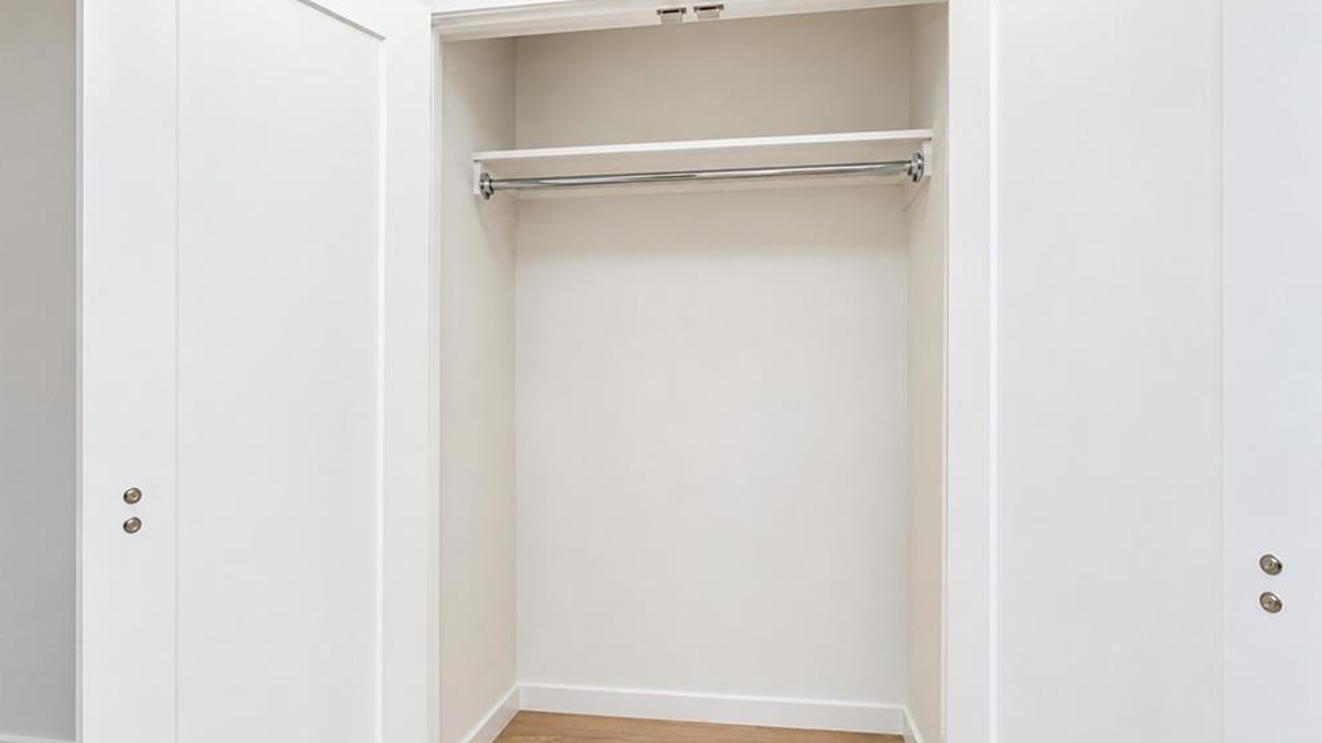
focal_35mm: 16
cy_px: 418
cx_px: 667
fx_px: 561
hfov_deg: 99.4
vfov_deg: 66.8
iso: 1250
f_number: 8
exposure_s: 1/100
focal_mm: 10
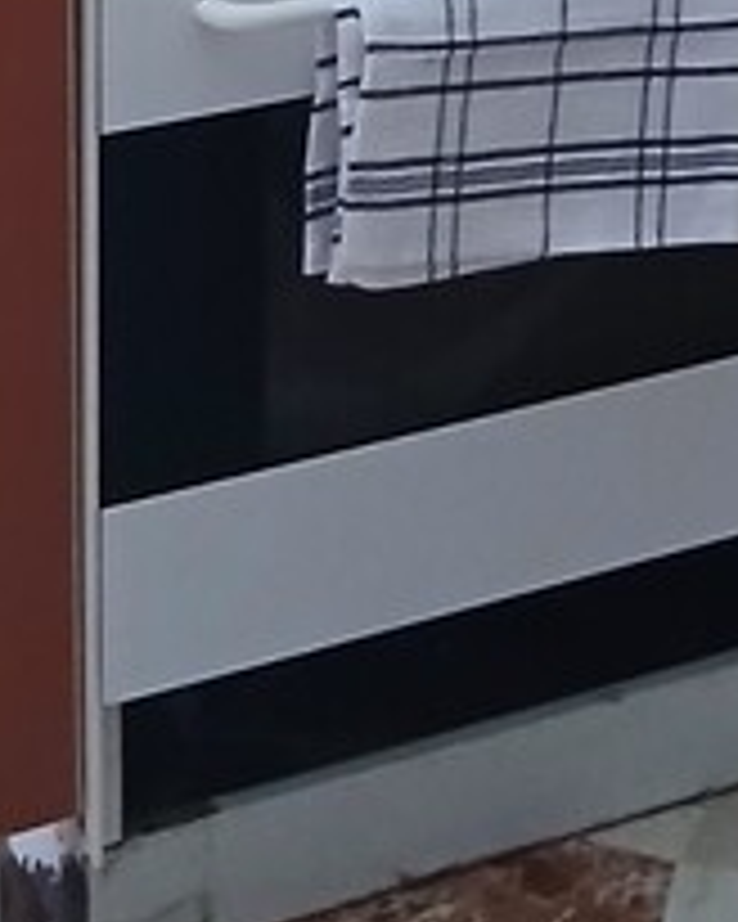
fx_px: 3467
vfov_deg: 13.5
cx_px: 994
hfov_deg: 11.8
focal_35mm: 127
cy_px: -778
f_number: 1.8
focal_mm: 3.98
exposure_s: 1/20
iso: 500
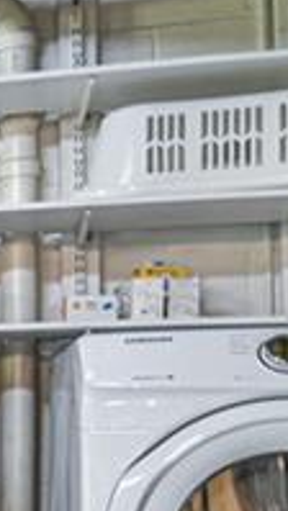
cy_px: 451
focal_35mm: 97
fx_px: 1316
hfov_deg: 8.8
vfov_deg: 21.6
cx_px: -712
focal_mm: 18
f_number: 3.2
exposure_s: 1/40
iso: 800
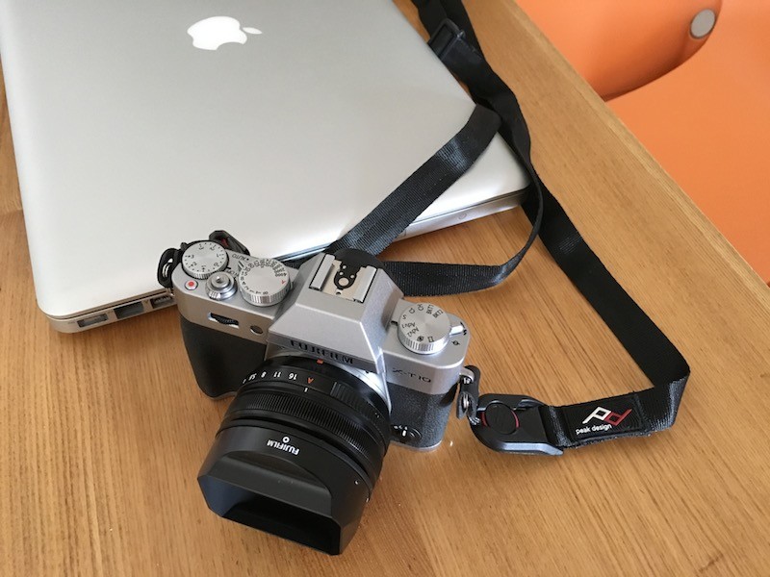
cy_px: 288
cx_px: 385
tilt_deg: -51.9
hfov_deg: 61.7
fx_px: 645
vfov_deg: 48.2
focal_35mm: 29
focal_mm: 4.15
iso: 200
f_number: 2.2
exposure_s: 1/30
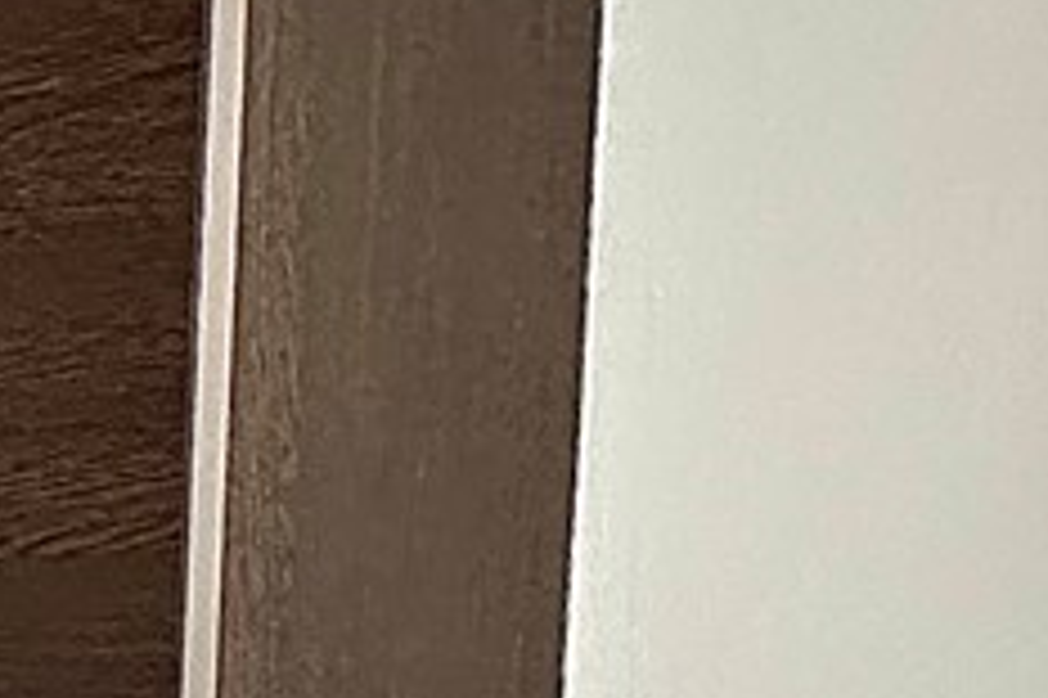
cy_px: 910
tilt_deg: -5.6
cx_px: -1759
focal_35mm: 100
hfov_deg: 12.8
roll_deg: +0.6
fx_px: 2909
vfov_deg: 13.2
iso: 200
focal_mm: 2.22
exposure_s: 1/120
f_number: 2.2
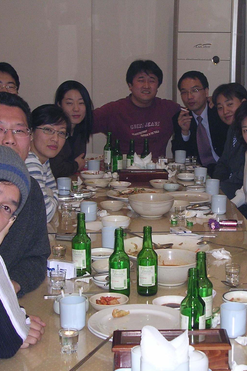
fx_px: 762
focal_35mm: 74
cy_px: 186
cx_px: 188
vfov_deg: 27.3
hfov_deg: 18.3
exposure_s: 1/60.1
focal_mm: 8
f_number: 3.2
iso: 281
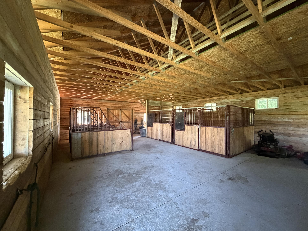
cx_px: 154
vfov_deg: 85.7
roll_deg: +0.4
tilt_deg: +1.1
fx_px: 125
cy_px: 116
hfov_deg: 102.1
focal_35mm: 14
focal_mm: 2.22
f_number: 2.2
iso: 1250
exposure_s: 1/60
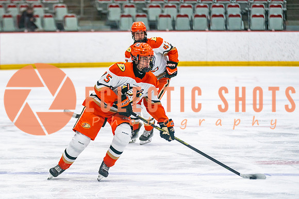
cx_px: 101
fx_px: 2005
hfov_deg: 8.5
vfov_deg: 5.7
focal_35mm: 241
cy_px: 129
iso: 640
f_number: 2.8
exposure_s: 1/640
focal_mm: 140
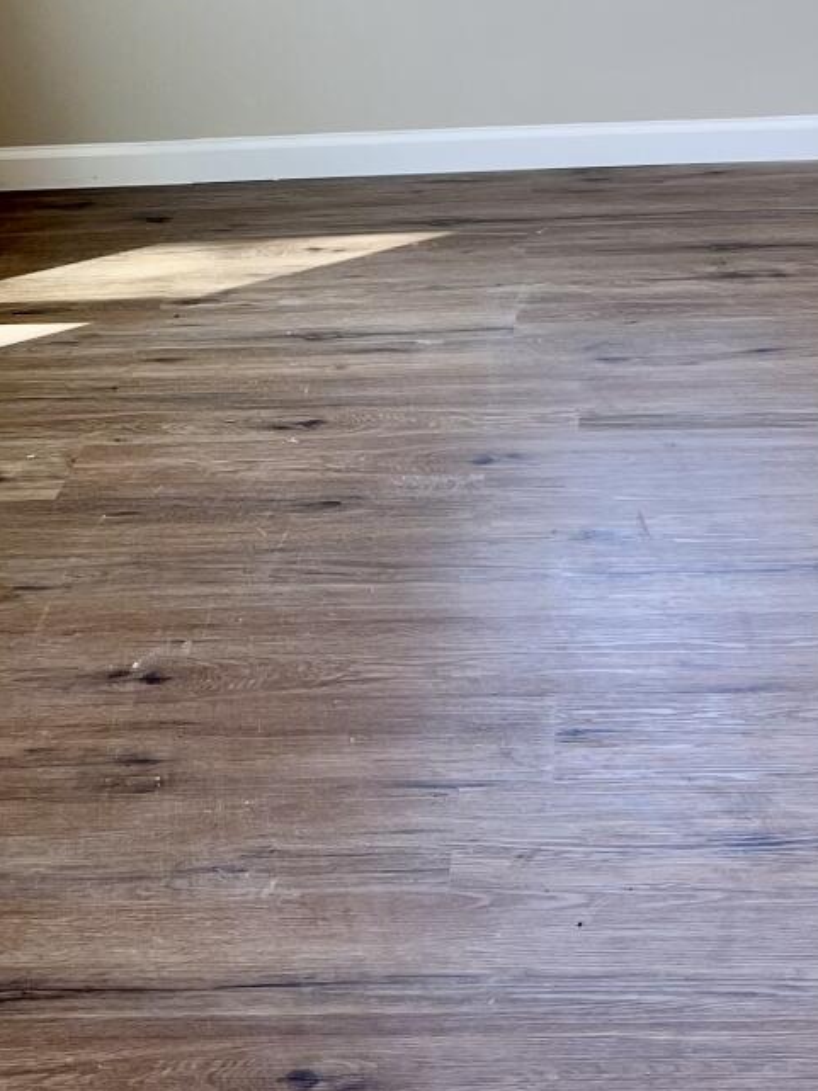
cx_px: 565
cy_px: -219
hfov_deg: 18.1
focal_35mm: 81
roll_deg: +2.6
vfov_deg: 22.3
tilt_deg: -6.6
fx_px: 2554
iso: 50
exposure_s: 1/120
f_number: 1.5
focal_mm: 5.7
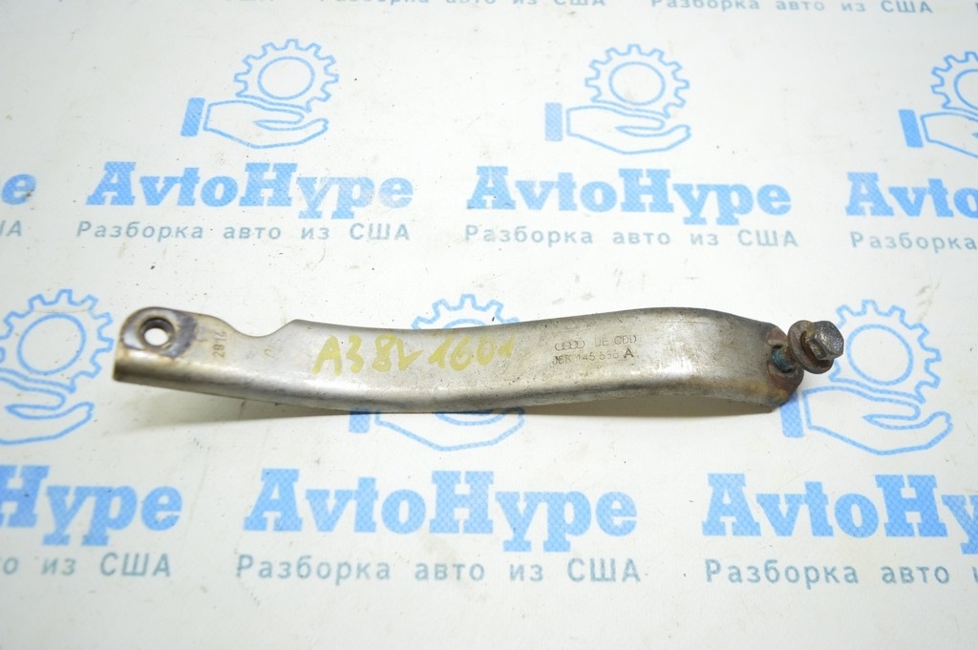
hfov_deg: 62.0
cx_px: 489
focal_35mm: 30
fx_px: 814
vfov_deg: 43.5
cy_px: 325
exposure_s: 1/40
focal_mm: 20
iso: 400
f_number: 3.5
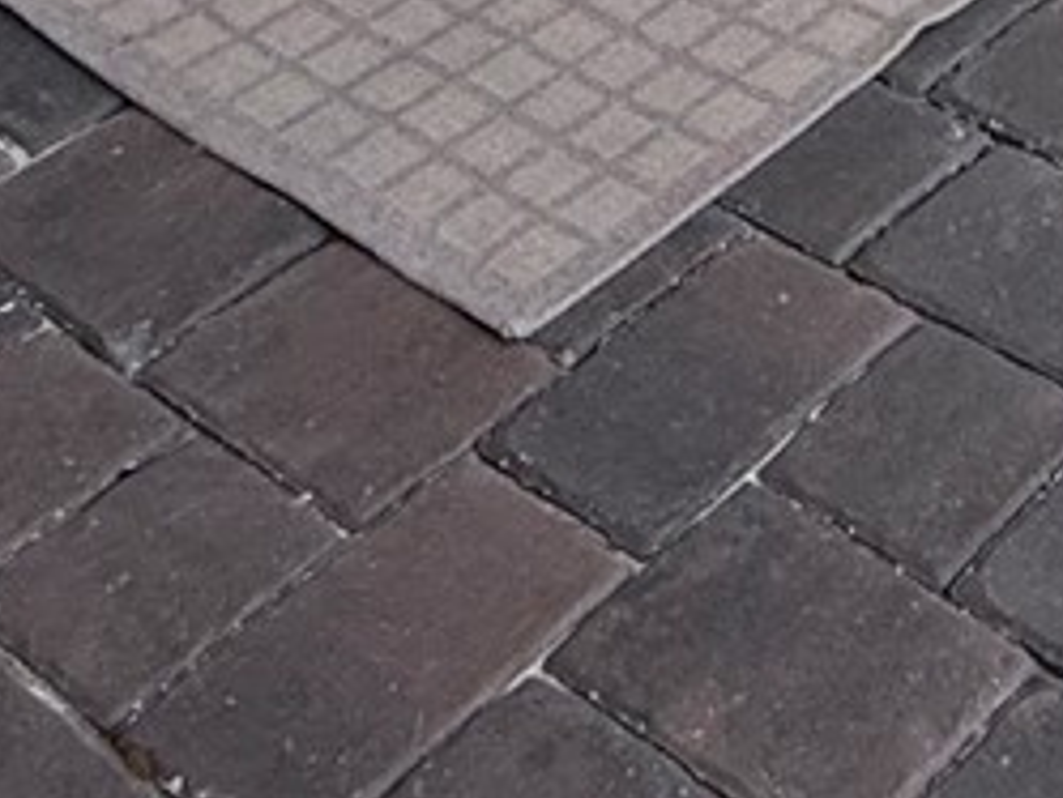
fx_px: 2765
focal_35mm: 90
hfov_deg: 19.9
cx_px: 1400
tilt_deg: -0.8
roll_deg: +0.8
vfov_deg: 10.8
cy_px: -1622
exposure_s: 1/421
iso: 64
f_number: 2.2
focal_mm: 2.22
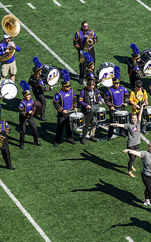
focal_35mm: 233
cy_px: 115
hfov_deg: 5.6
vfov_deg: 9.0
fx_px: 1536
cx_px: 183
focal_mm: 135
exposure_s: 1/800
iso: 100
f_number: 4
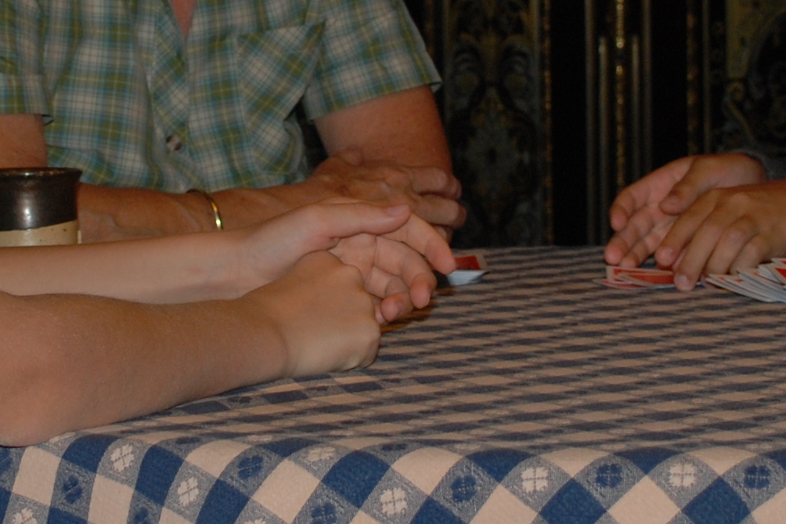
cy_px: 96
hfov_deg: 14.7
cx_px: 300
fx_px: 3034
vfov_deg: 9.8
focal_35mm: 139
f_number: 4.2
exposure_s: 1/60
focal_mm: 24
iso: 200
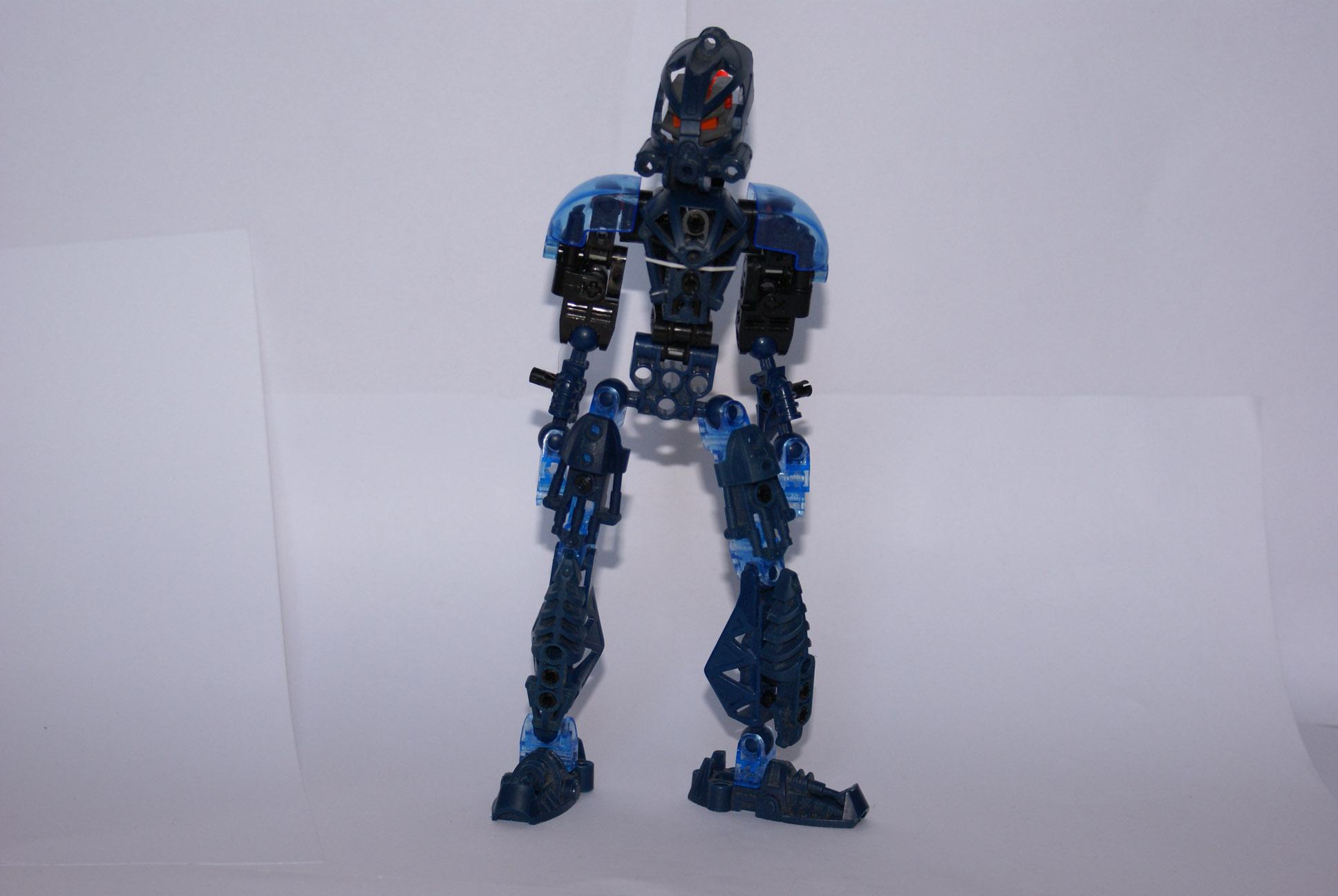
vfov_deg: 18.2
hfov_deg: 27.0
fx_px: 2791
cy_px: 448
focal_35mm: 75
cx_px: 669
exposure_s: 1/125
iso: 400
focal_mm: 50
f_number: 5.6
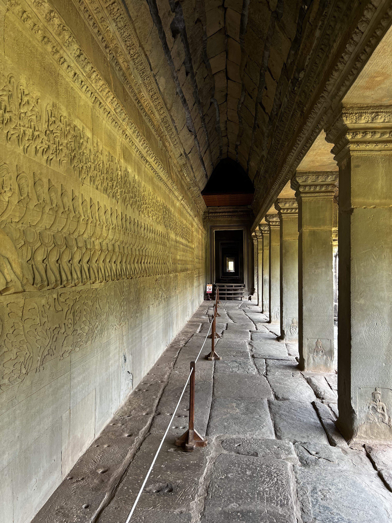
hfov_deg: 53.1
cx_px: 196
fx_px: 393
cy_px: 262
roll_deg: +0.0
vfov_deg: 67.3
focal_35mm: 26
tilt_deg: +1.1
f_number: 1.5
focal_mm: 5.7
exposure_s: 1/121
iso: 64
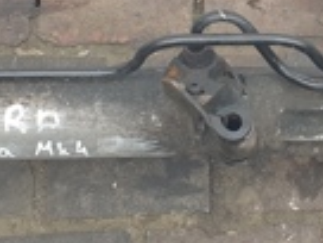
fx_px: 1138
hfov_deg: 16.0
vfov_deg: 12.1
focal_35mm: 122
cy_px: 51
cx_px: 276
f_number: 2.4
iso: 100
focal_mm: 4.3
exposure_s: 1/50
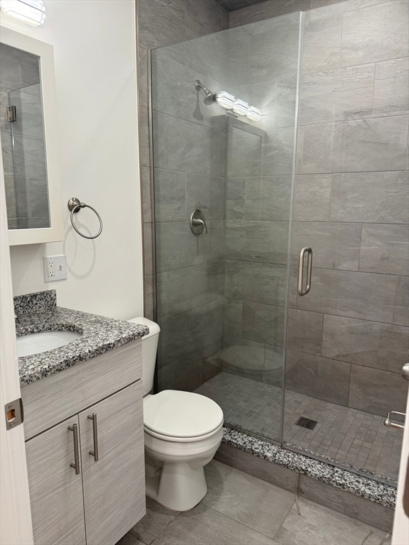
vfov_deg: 71.6
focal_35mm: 24
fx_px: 378
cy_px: 272
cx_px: 204
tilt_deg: -10.7
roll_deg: -1.0
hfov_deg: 56.8
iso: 160
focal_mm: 6.86
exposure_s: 1/120
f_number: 1.78
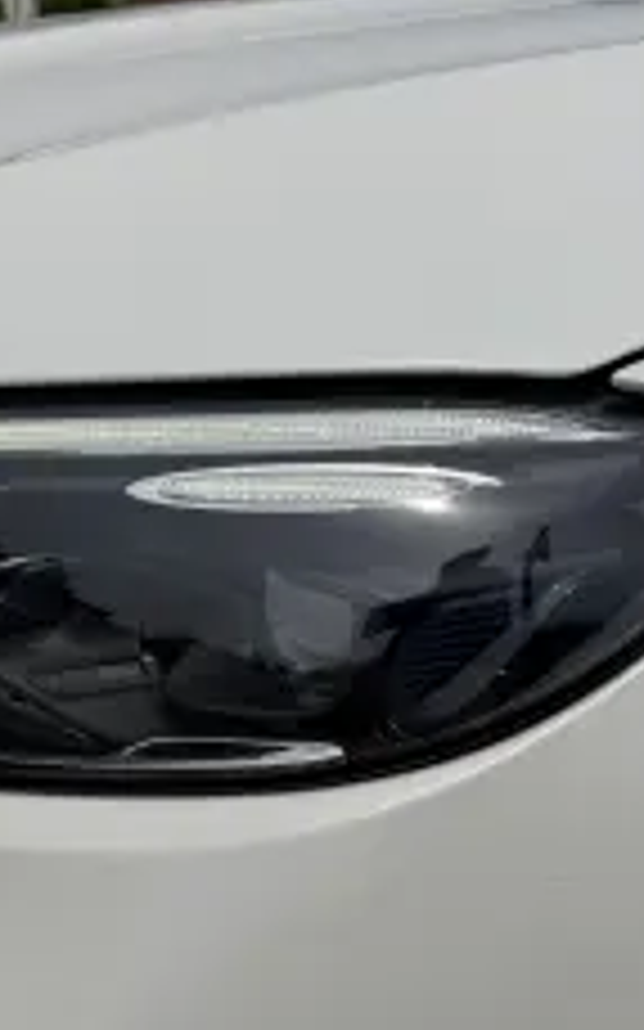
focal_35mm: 40
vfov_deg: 49.3
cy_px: 508
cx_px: 153
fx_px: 1124
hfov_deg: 31.4
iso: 80
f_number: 1.78
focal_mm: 6.76
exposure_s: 1/17544
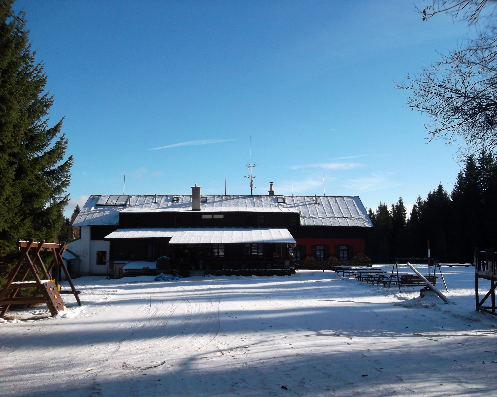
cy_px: 204
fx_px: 427
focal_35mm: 29
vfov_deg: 50.0
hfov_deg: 60.4
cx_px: 250
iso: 80
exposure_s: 1/750
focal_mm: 4.9
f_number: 3.5
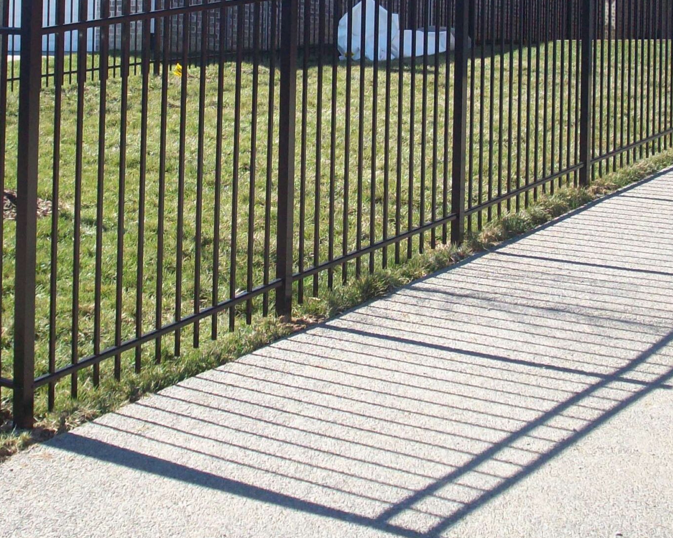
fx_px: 1354
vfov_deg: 22.1
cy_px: 89
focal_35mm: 68
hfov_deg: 27.9
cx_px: 288
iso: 80
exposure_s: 1/645
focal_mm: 6.2
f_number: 2.8
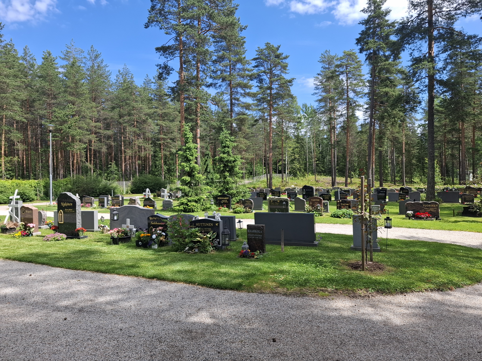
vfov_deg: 58.9
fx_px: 320
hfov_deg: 73.9
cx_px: 241
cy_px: 180
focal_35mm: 23
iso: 50
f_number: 1.8
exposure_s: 1/683
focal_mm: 5.54
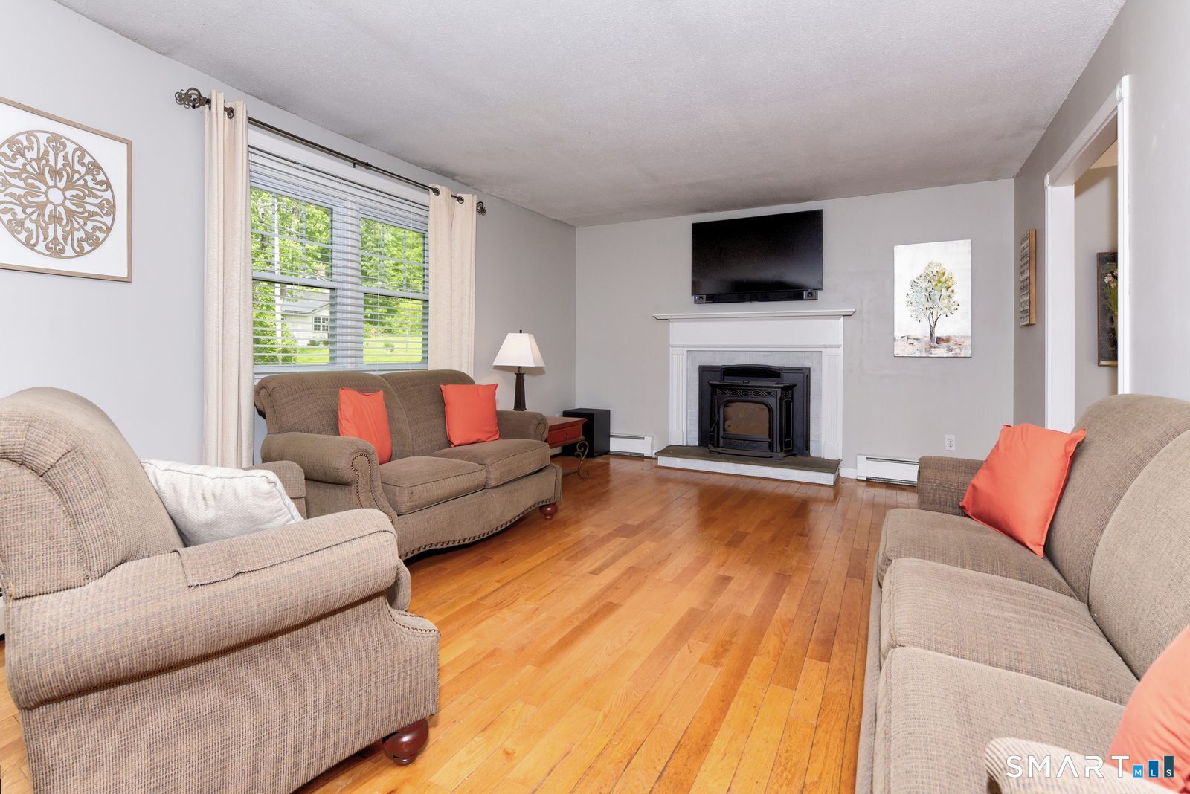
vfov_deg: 73.8
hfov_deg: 96.7
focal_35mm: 16
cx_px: 595
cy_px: 397
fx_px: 529
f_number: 8
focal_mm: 16
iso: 400
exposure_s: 1/125
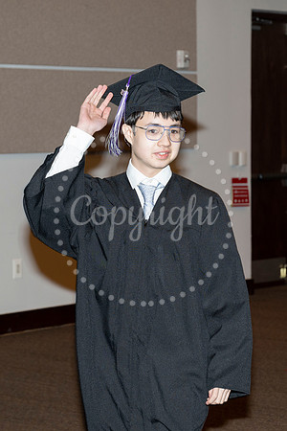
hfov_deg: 11.8
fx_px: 1381
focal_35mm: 116
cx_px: 204
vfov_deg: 17.7
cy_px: 216
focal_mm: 77
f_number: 5.6
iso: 800
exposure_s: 1/80
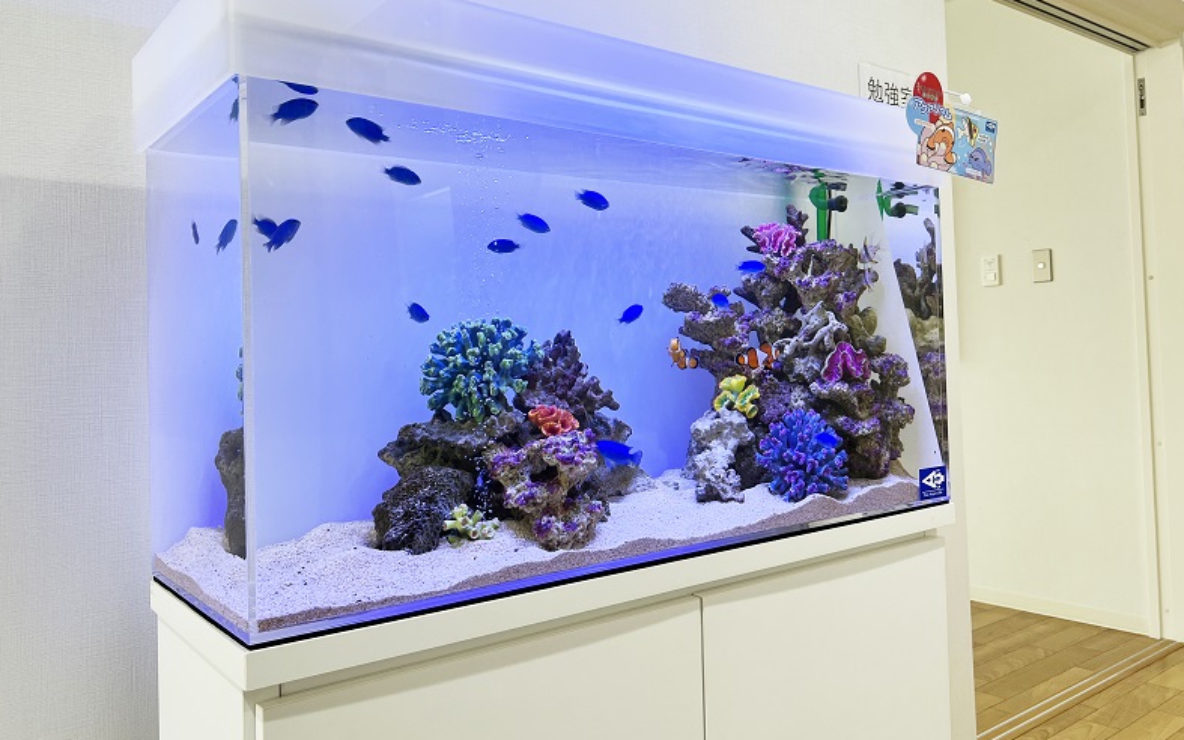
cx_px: 588
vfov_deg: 44.5
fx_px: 904
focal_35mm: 28
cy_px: 329
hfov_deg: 66.5
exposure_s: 1/120
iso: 50
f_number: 1.5
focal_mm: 5.7
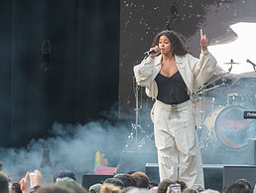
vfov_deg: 4.1
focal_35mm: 367
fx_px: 2717
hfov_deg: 5.4
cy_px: 102
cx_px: 174
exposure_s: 1/500
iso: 2500
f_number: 4
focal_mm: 170
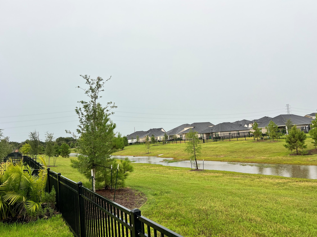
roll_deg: +5.8
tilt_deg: +2.9
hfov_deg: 65.3
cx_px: 158
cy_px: 119
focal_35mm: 27
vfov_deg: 51.4
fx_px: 247
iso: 50
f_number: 1.5
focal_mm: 5.7
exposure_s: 1/434
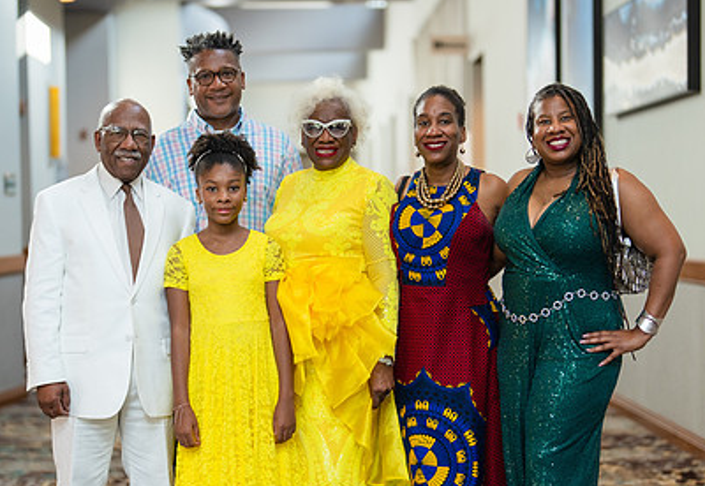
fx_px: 1663
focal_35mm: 84
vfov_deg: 16.6
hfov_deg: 23.9
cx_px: 359
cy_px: 306
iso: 200
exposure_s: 1/320
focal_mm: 50
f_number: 1.2
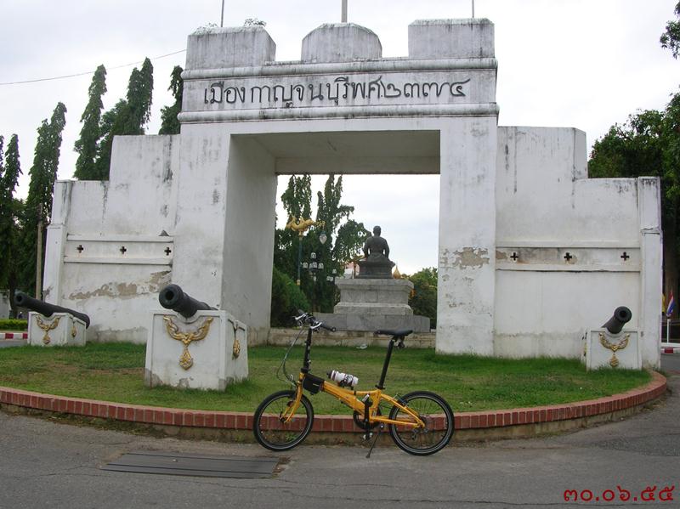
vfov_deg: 40.7
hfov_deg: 52.7
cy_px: 254
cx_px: 340
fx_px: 687
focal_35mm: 35
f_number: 5.6
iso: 50
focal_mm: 5.8
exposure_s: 1/128
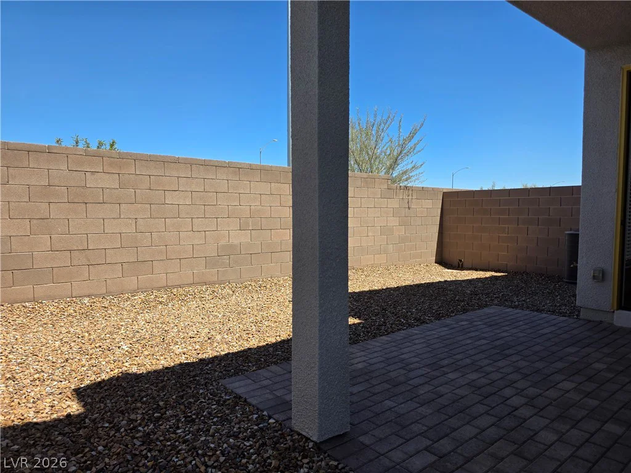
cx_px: 316
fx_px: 419
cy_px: 236
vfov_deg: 58.9
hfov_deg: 73.9
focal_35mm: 23
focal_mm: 6.3
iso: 80
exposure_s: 1/4237
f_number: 1.7
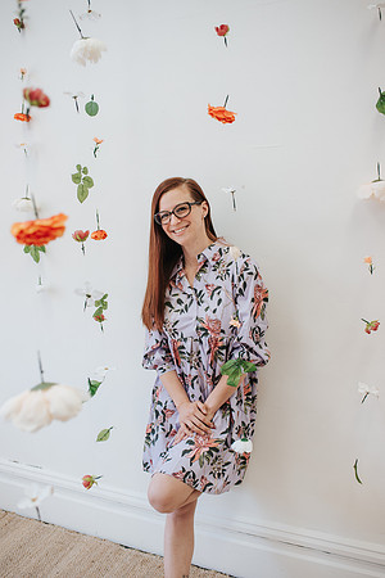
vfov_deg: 54.4
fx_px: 561
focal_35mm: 35
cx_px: 192
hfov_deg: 37.9
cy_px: 289
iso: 320
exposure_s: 1/200
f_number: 2.8
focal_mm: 35
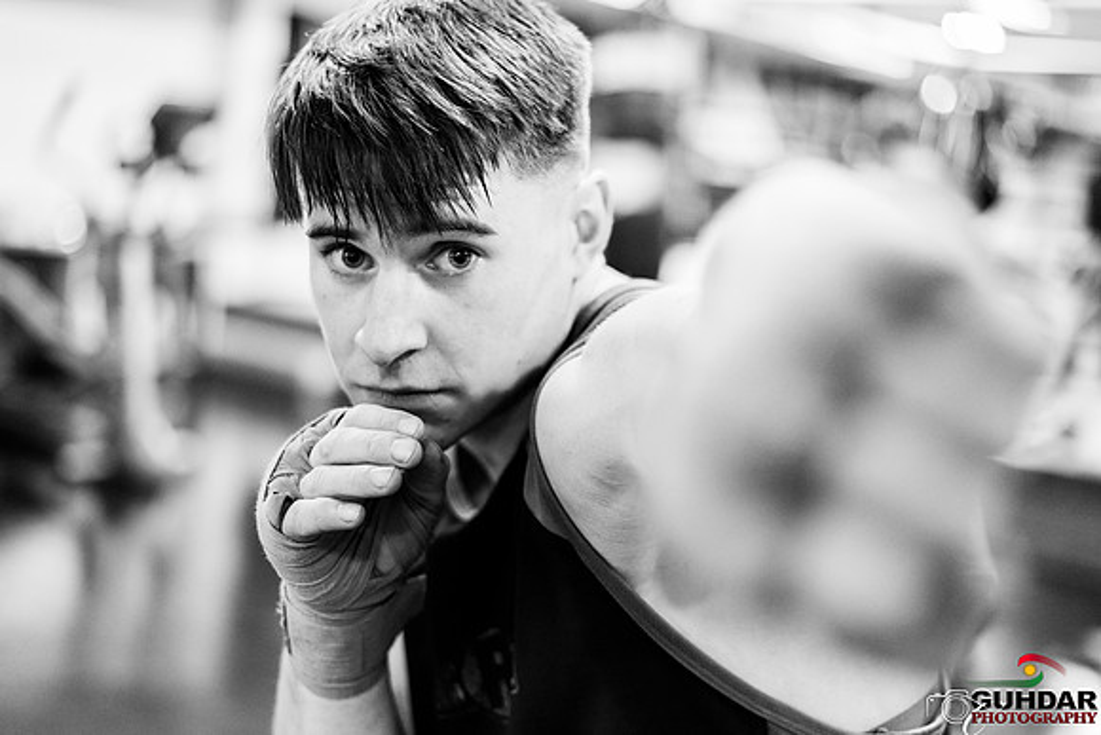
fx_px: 1529
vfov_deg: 27.0
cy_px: 368
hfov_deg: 39.6
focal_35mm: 50
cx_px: 550
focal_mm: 50
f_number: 1.8
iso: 5000
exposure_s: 1/500
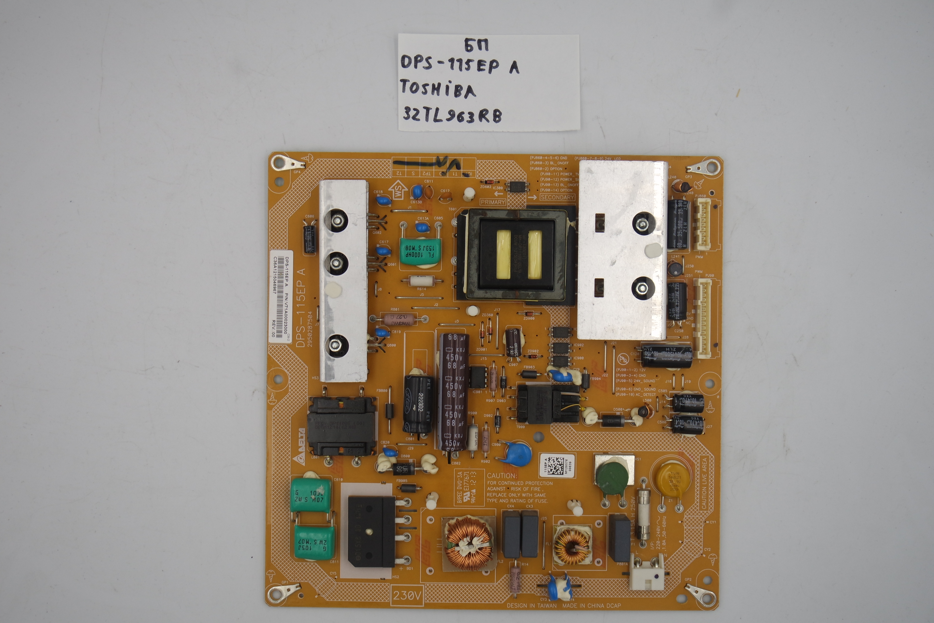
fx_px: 1167
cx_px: 467
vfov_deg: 29.9
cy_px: 312
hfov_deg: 43.6
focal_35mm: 45
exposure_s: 1/100
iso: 160
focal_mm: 17
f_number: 5.6
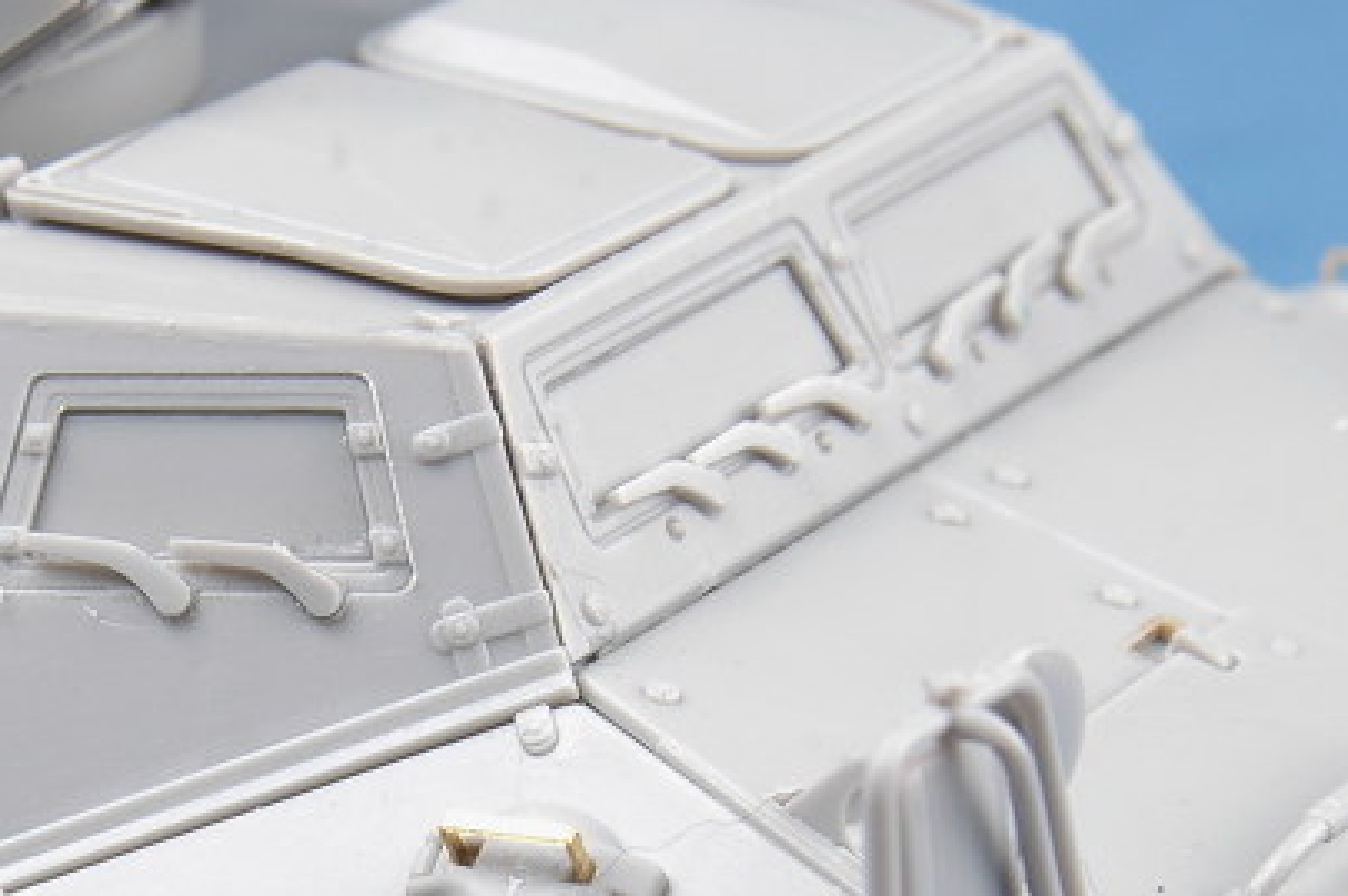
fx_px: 6807
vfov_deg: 7.5
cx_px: 206
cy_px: 1019
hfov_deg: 11.3
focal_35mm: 182
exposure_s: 1/320
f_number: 14
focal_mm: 48
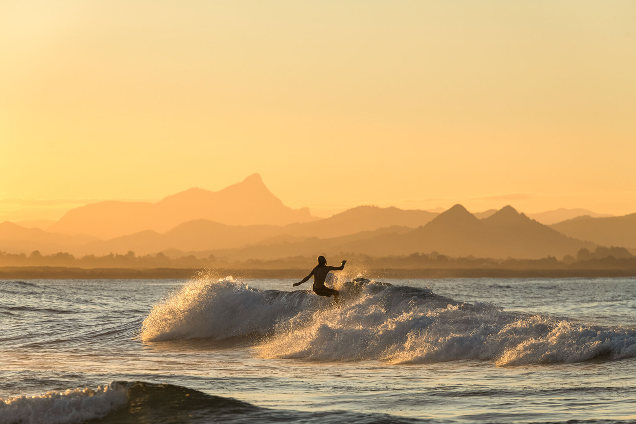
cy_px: 212
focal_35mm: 240
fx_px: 4240
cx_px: 318
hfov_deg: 8.6
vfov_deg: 5.7
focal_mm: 240
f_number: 7.1
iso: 360
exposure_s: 1/800
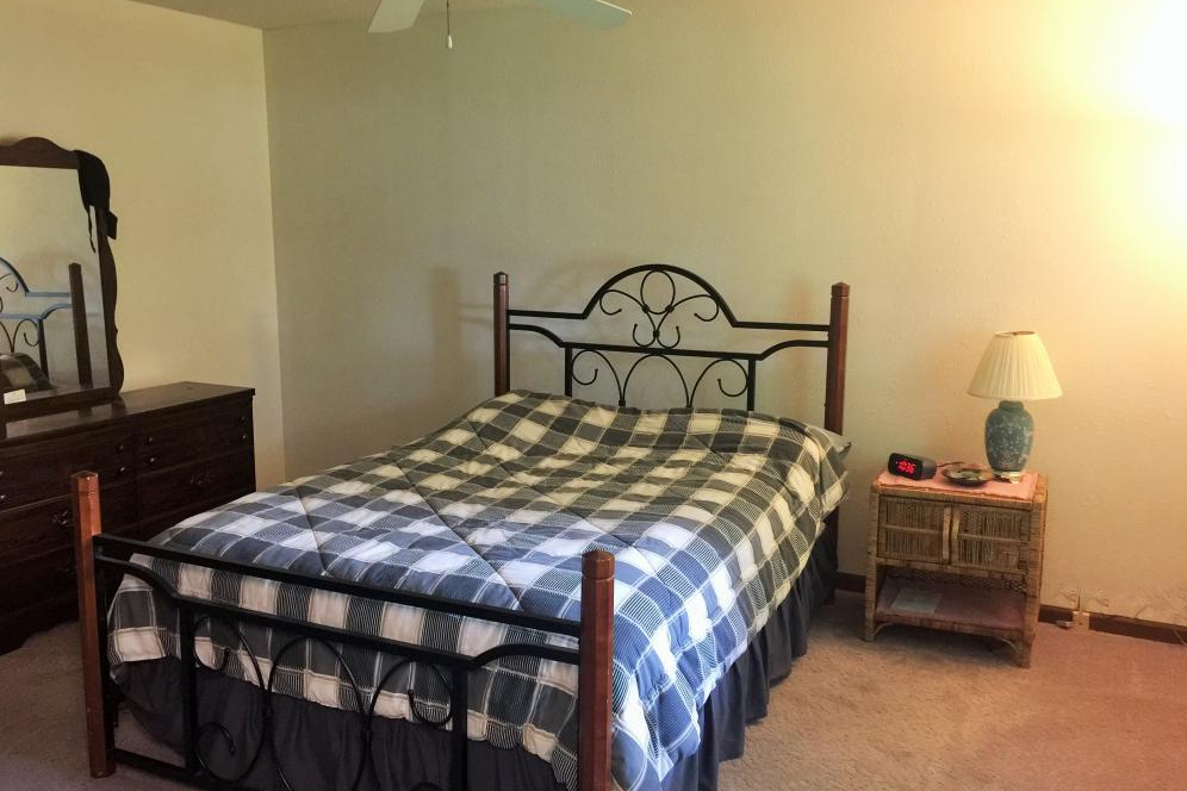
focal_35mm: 31
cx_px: 582
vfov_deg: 42.3
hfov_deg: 60.3
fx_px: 1022
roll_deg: -0.8
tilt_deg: -9.4
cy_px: 407
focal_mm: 4.15
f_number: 2.2
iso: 125
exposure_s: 1/8
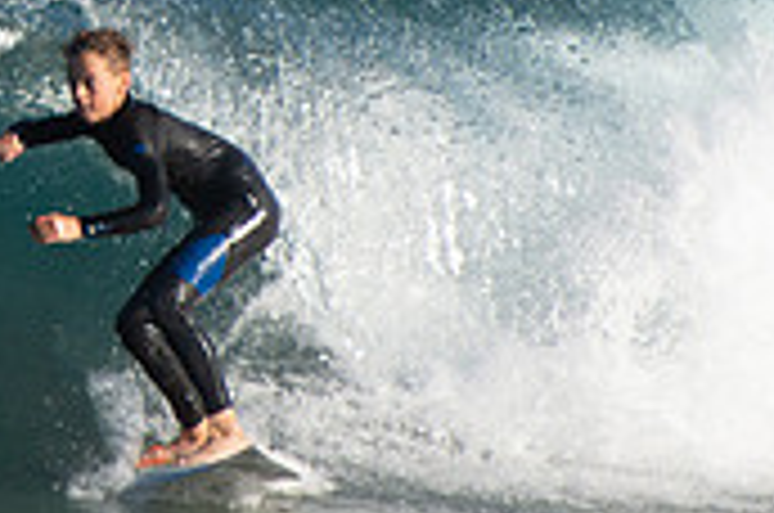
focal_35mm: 2028
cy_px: -115
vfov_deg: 0.7
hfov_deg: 1.0
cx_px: 0
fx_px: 43521
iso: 220
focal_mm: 400
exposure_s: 1/1000
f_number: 5.6
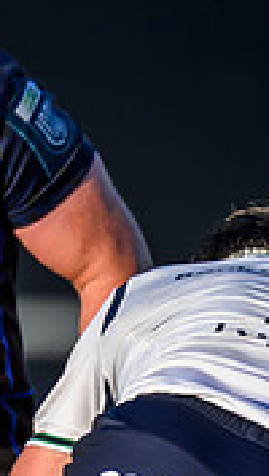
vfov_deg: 0.6
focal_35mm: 3610
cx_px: 519
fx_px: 45625
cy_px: 497
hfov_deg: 0.3
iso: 500
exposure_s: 1/1600
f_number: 4
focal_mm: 560
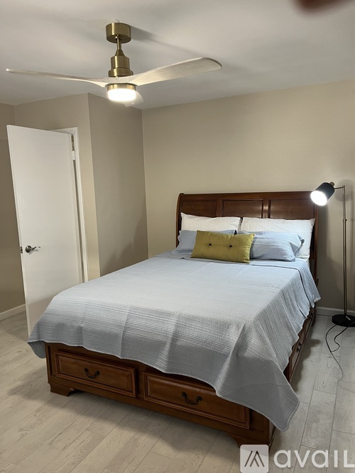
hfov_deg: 53.0
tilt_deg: -8.7
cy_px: 236
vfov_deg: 67.3
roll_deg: +2.0
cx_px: 178
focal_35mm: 26
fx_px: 356
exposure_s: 1/59
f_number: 1.6
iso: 200
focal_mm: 5.1
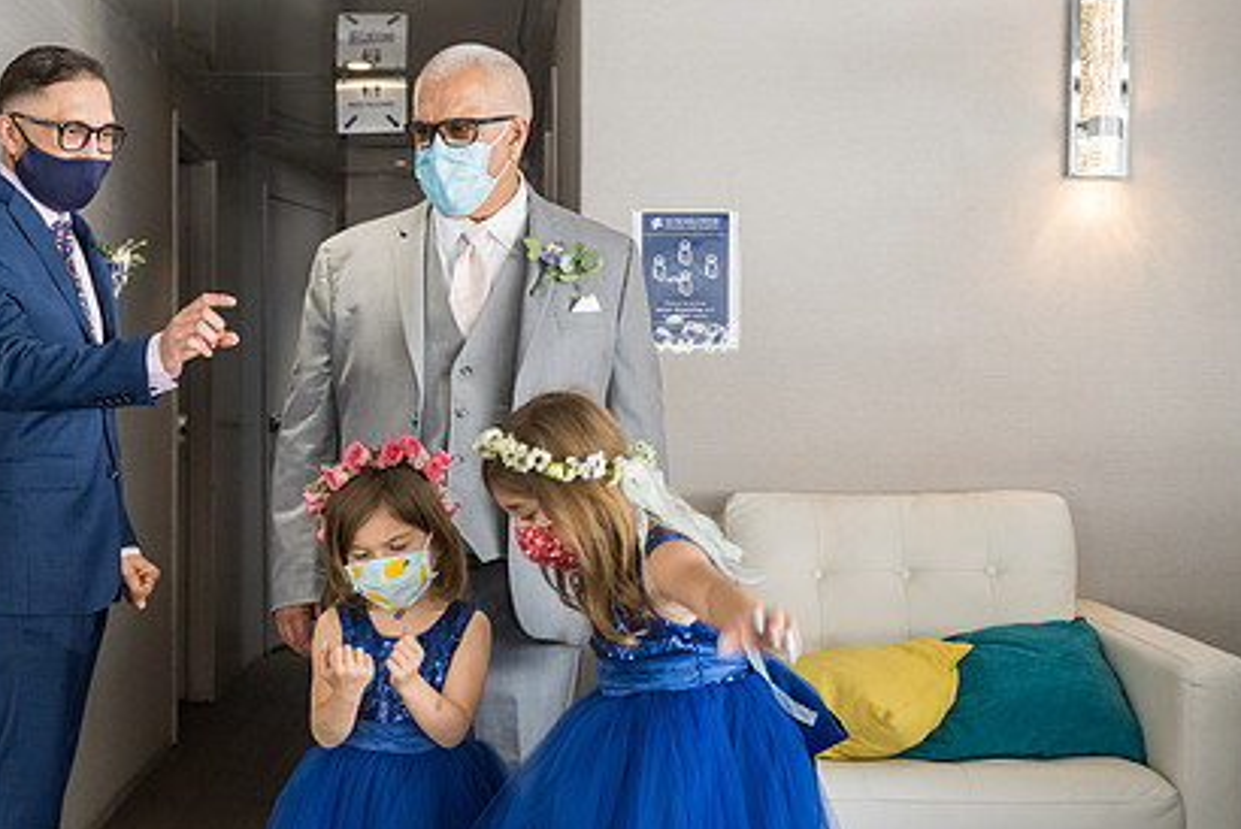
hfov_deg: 34.3
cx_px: 457
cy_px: 461
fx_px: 2001
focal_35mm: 58
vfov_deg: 23.4
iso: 1600
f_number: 5
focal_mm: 41
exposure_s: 1/200
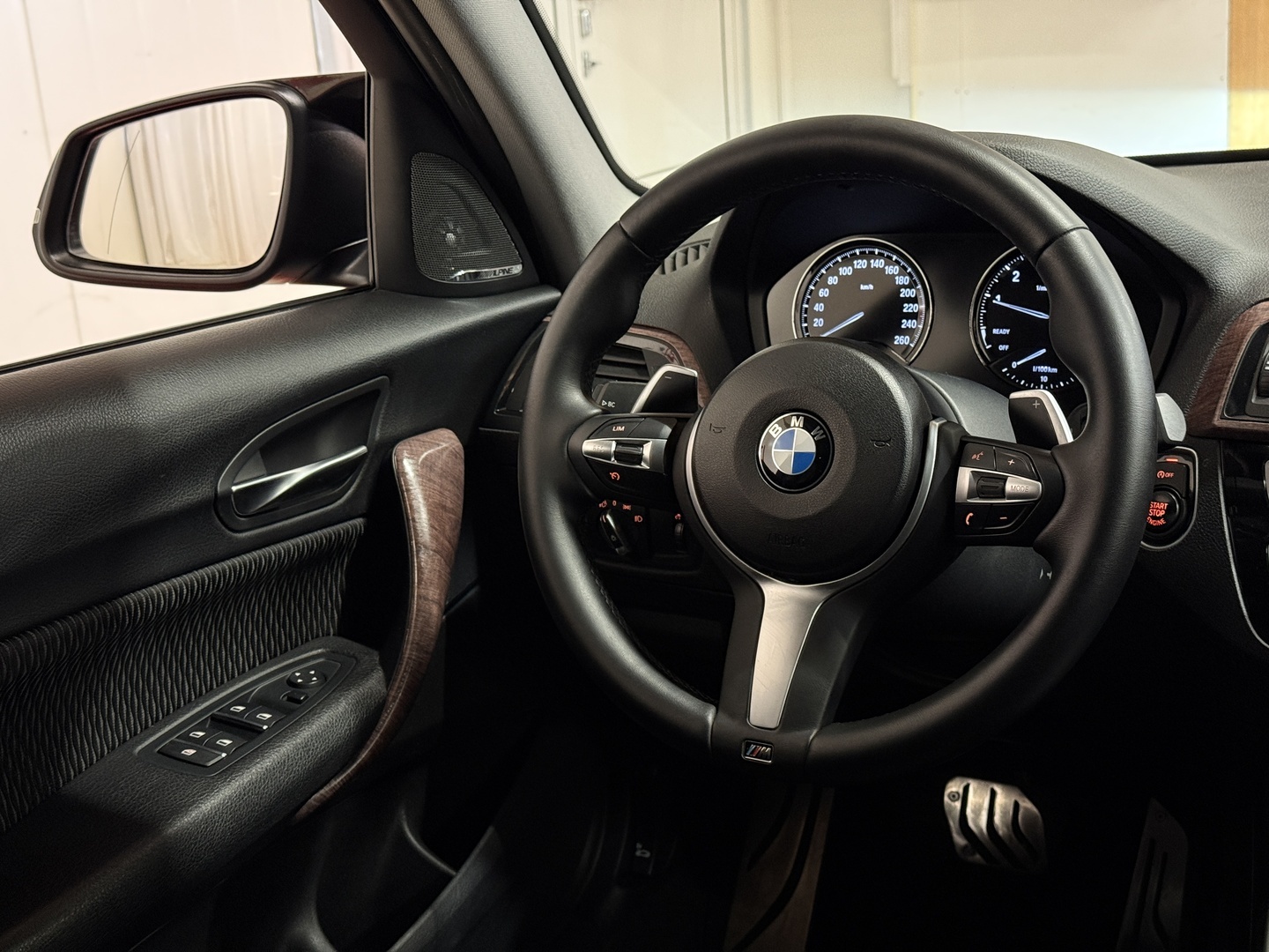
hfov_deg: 39.7
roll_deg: +4.5
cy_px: 476
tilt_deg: -15.3
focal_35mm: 48
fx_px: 1760
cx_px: 634
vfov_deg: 30.3
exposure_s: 1/38
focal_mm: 6.76
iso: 250
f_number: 1.78
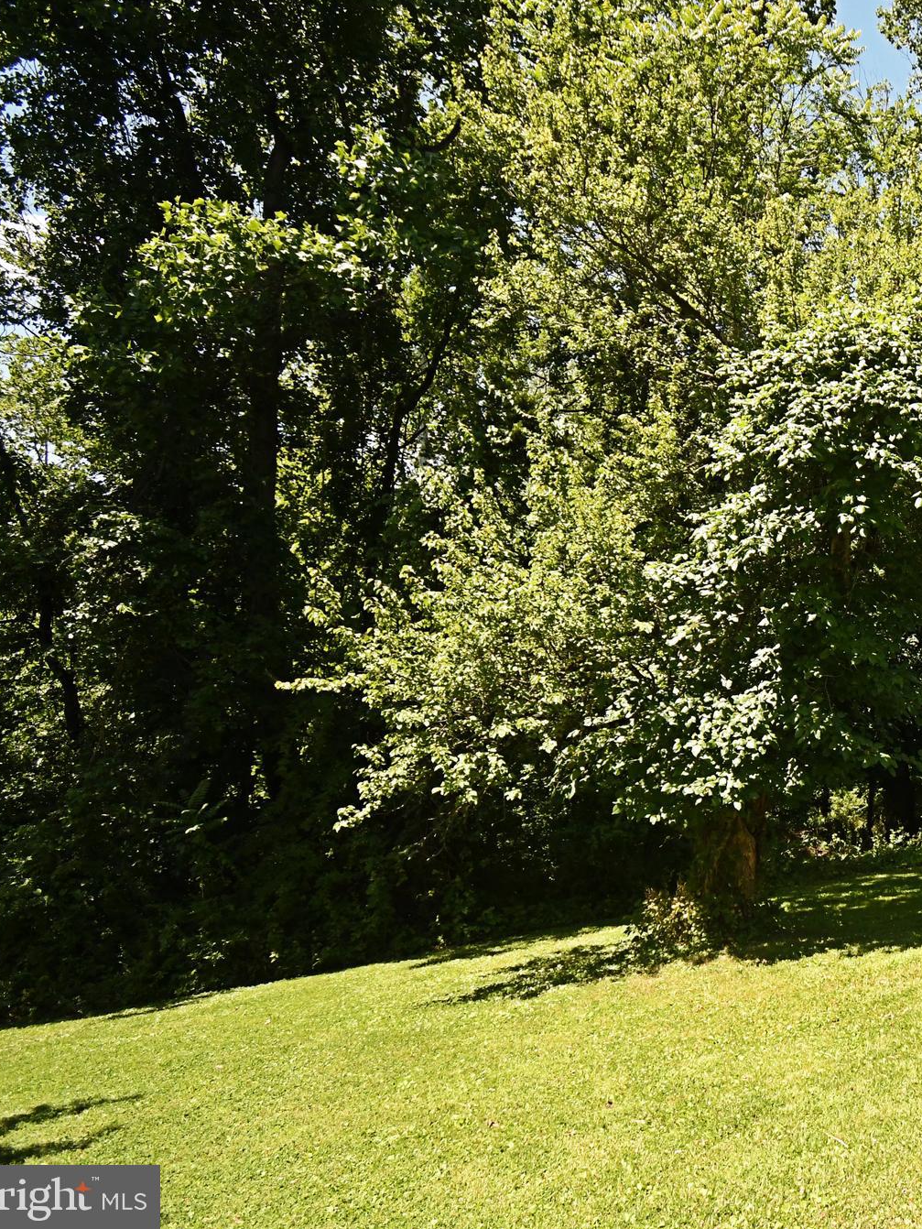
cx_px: 895
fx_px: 781
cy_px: 607
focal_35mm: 22
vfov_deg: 76.4
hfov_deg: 50.9
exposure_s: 1/4000
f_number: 4.5
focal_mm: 10
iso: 2000
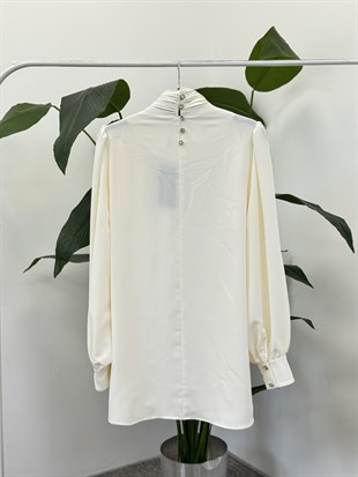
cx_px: 179
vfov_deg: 39.6
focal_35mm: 48
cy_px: 238
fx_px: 662
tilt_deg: -6.6
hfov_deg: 30.3
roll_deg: +0.1
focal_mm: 6.76
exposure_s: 1/121
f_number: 1.78
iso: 50
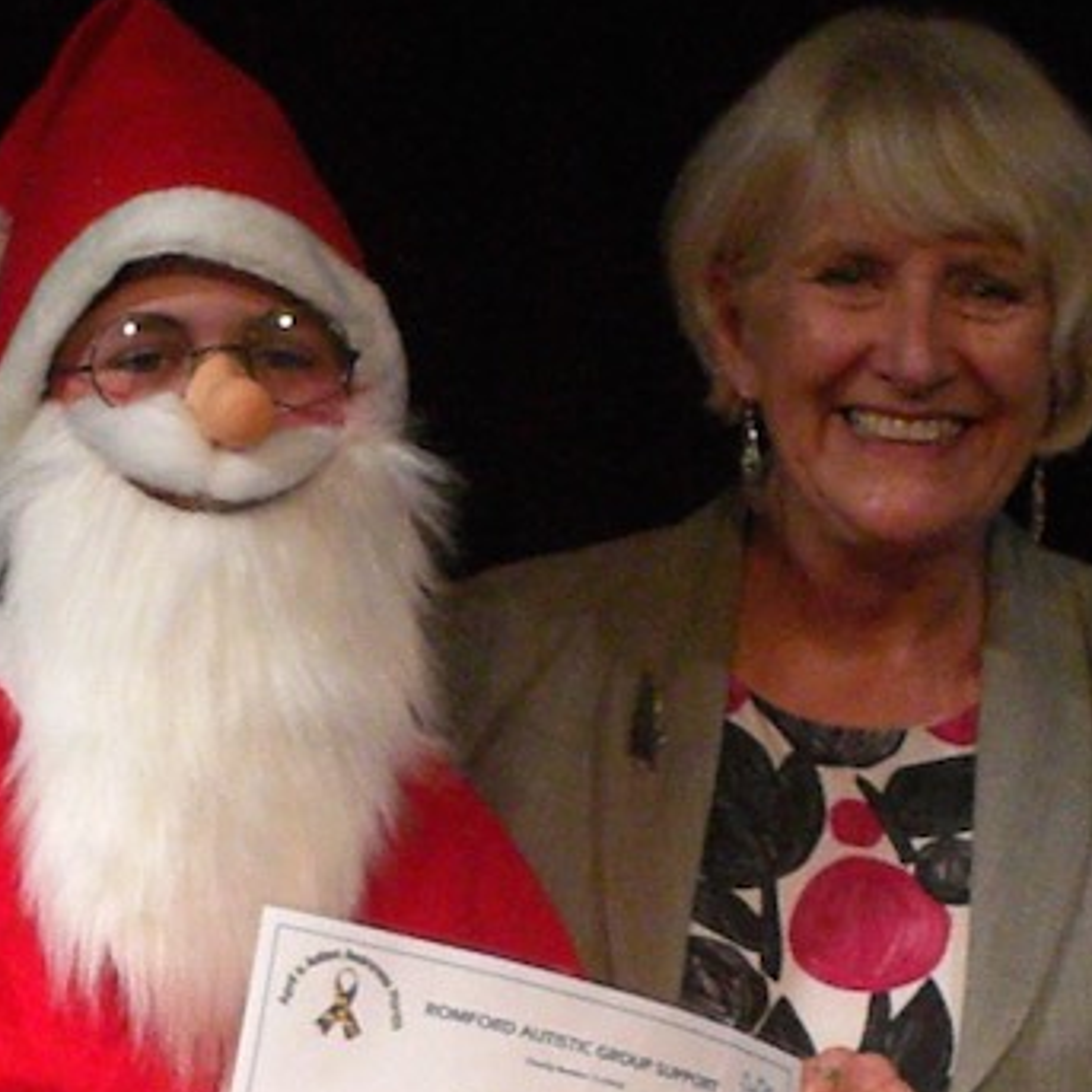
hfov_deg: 6.4
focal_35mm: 274
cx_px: 304
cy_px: 847
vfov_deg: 6.4
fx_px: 9779
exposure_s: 1/400
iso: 1600
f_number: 5.1
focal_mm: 23.7
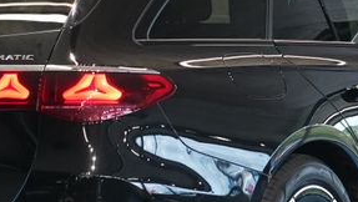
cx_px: 166
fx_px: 2128
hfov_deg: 9.6
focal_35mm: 224
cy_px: 102
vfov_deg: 5.4
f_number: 5
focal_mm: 60
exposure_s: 1/160
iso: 3200
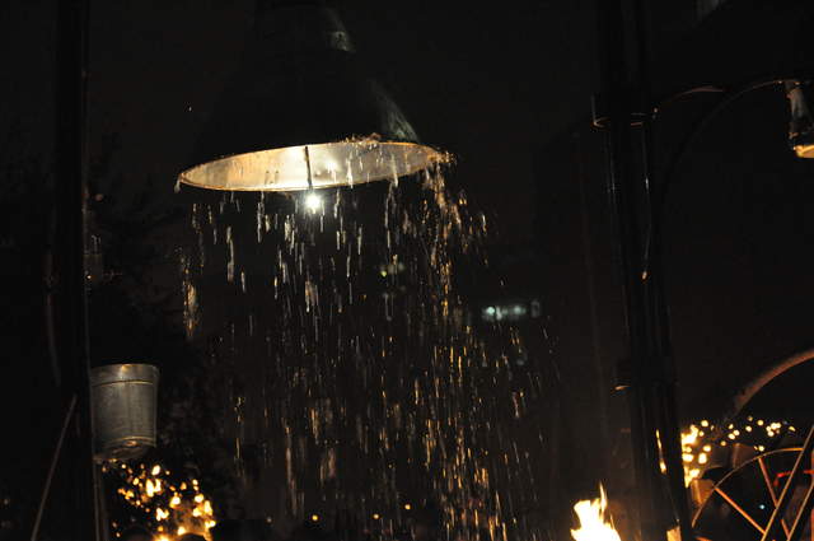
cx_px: 407
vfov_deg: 13.8
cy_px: 270
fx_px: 2236
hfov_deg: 20.6
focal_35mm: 99
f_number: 5.3
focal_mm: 66
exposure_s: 1/50
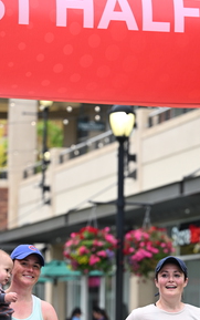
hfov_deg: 6.8
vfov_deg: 10.9
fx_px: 1672
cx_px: 136
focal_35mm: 192
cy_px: 269
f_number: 2.8
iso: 640
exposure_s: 1/1600
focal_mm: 99
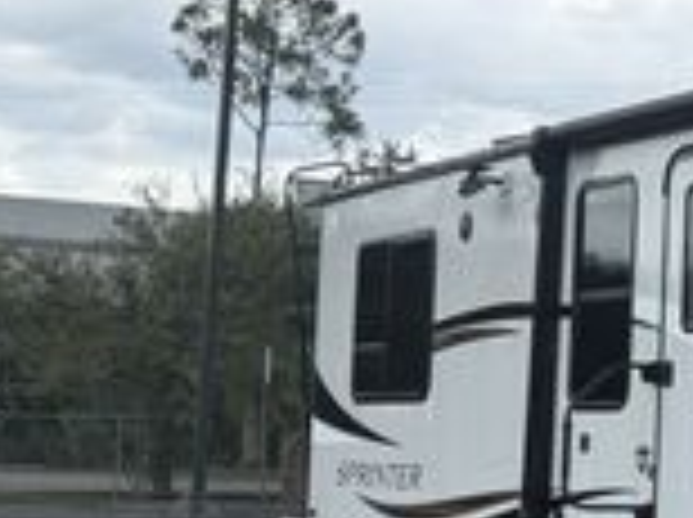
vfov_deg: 14.7
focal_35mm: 100
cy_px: 347
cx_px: 1341
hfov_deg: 15.9
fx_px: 1999
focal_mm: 6.76
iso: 80
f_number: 1.78
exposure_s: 1/1553
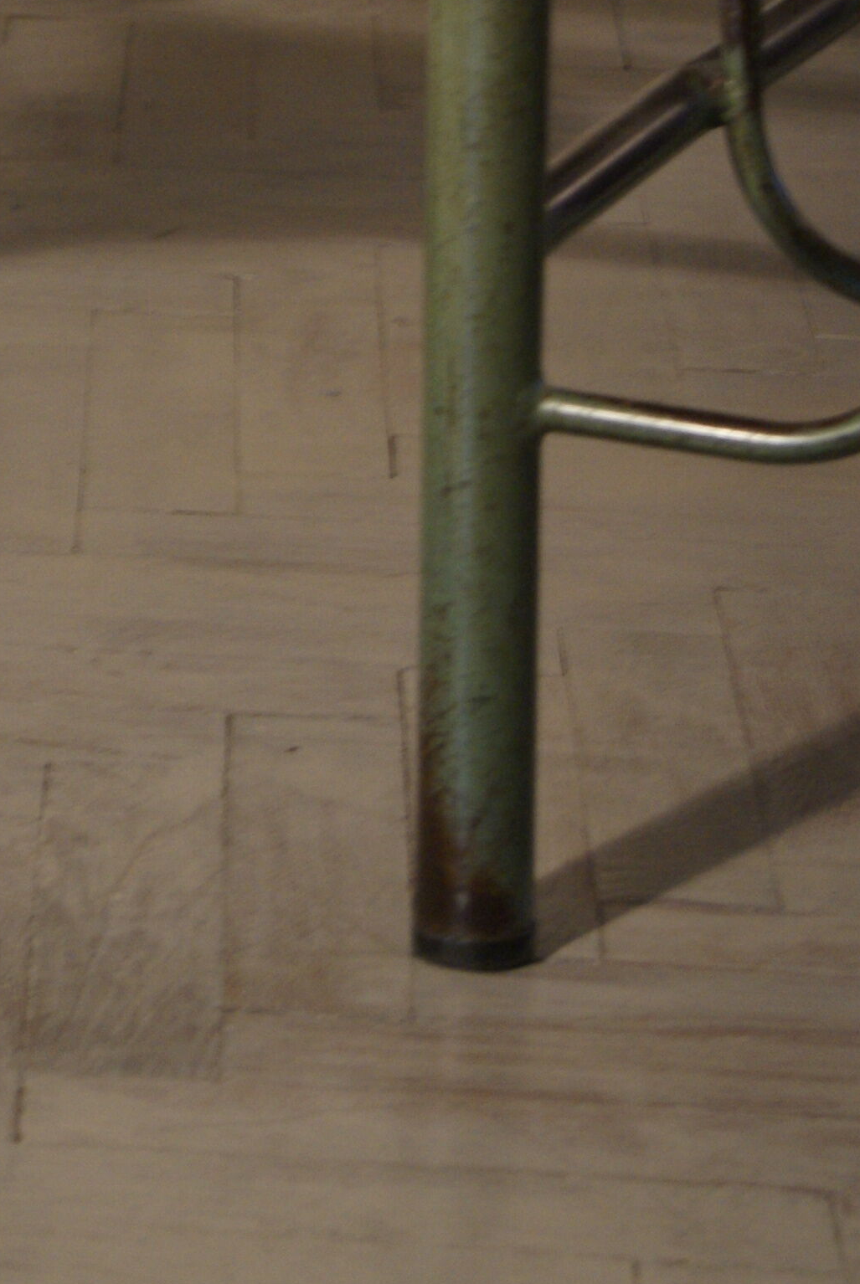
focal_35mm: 208
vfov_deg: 9.8
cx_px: -157
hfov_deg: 6.6
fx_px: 7440
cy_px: 41
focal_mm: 55
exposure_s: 1/15
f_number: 5.6
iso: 400
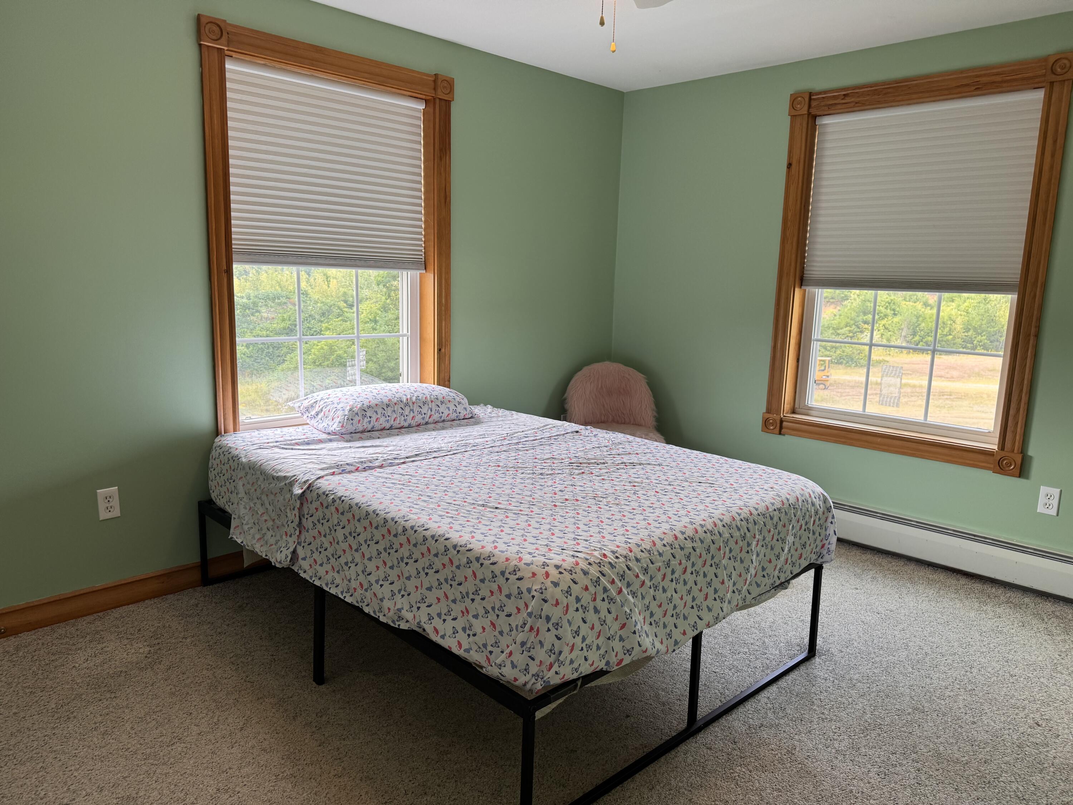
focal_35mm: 24
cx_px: 536
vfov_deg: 56.8
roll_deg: -1.2
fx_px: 744
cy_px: 402
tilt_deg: -9.2
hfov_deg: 71.6
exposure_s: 1/120
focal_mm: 6.76
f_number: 1.78
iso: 64
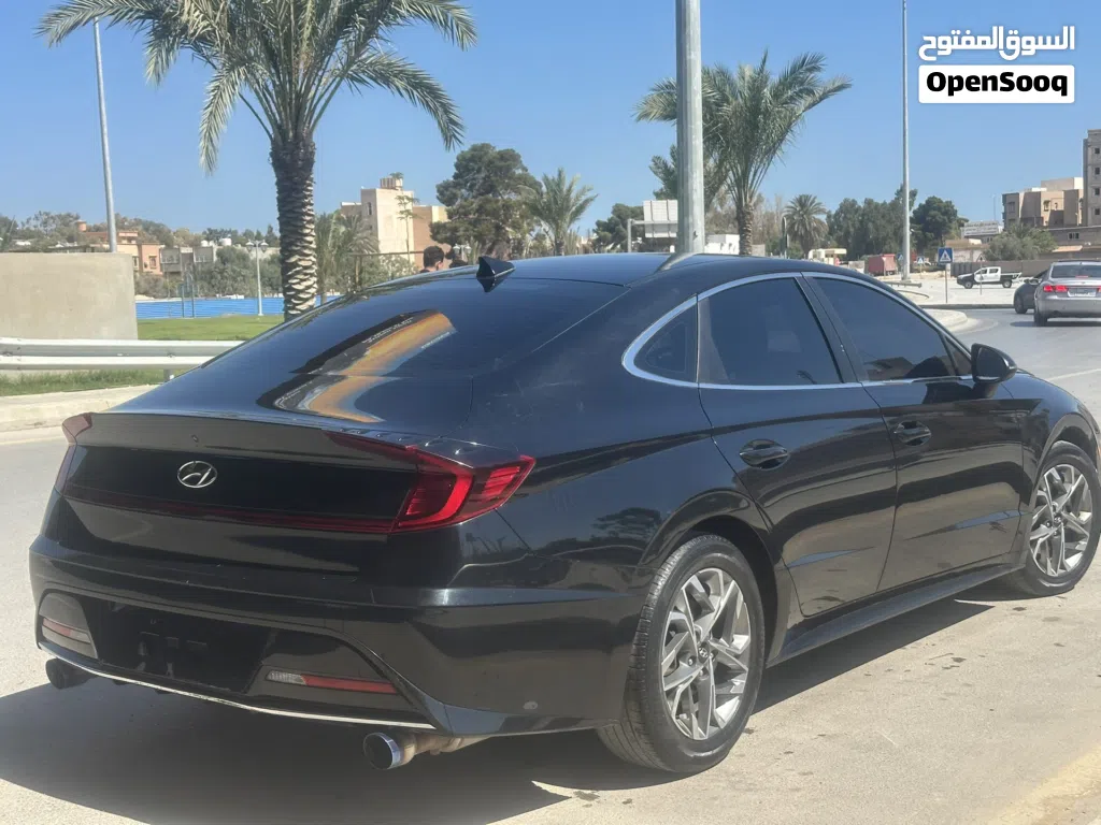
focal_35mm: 48
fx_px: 1527
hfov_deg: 39.7
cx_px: 550
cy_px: 412
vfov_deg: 30.3
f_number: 1.78
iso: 64
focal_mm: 6.86
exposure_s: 1/2597
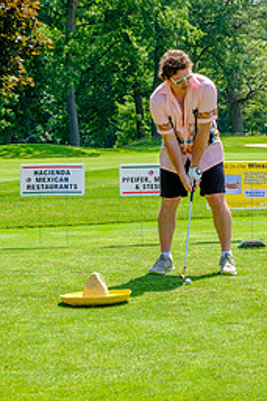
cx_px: 212
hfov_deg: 12.2
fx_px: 1248
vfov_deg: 18.2
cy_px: 154
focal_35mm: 112
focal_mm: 42.5
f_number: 5.6
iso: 200
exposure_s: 1/320
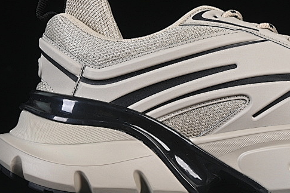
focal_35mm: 167
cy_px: 69
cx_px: 243
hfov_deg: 12.2
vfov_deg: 8.2
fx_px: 1345
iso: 160
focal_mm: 50
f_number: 7.1
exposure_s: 1/60
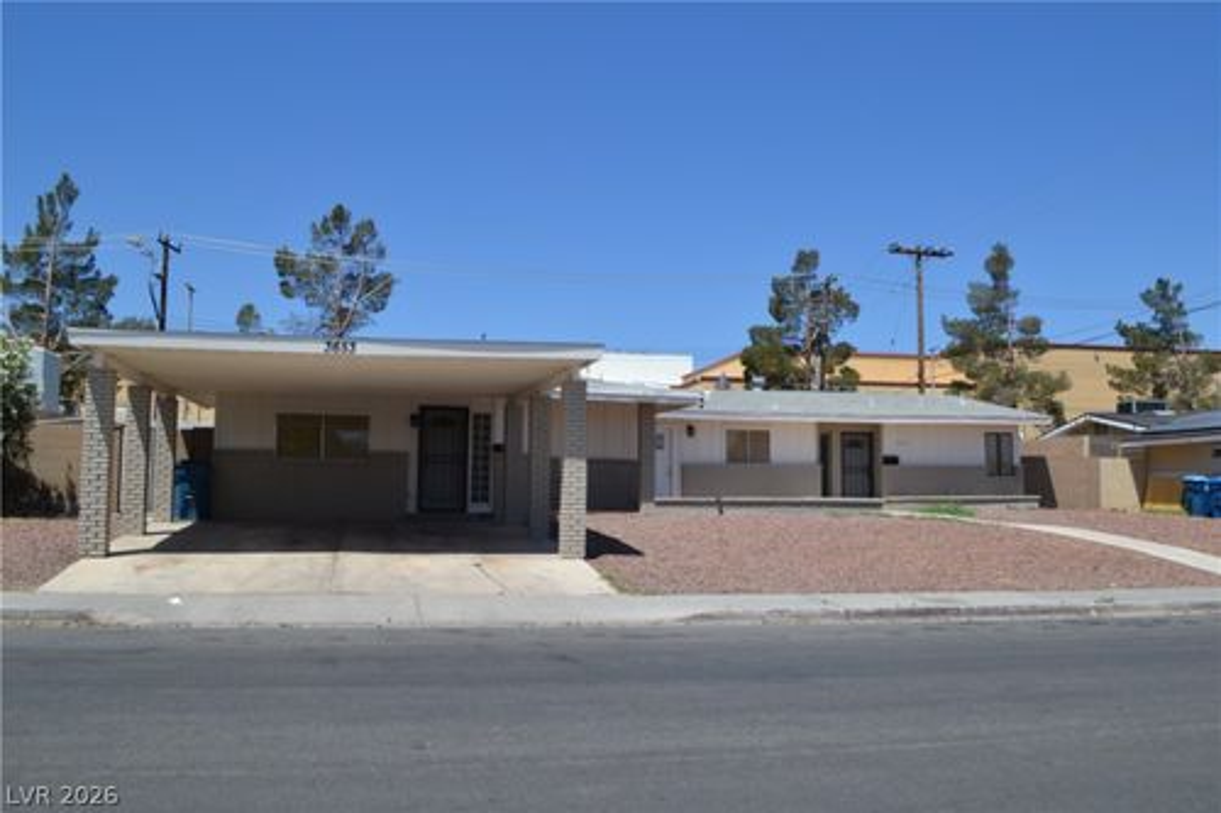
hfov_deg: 61.9
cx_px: 610
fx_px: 1017
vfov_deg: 43.6
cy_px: 406
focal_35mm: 30
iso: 100
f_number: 9
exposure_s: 1/320
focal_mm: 20
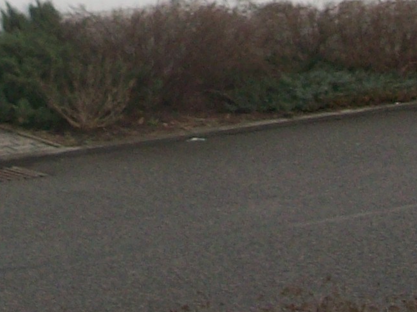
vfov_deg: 8.0
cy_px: -403
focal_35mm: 172
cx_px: 48
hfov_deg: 11.4
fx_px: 2072
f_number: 2.8
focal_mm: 5.7
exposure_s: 1/318
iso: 64
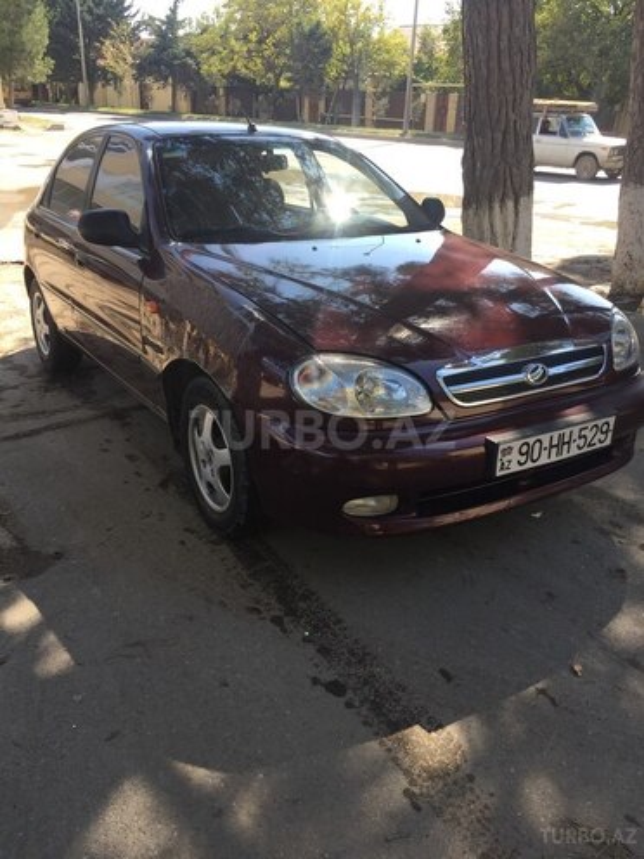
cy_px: 430
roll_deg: -1.0
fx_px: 719
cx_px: 322
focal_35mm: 29
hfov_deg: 48.2
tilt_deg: -23.0
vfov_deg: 61.7
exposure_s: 1/373
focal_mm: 4.15
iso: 32
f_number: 2.2
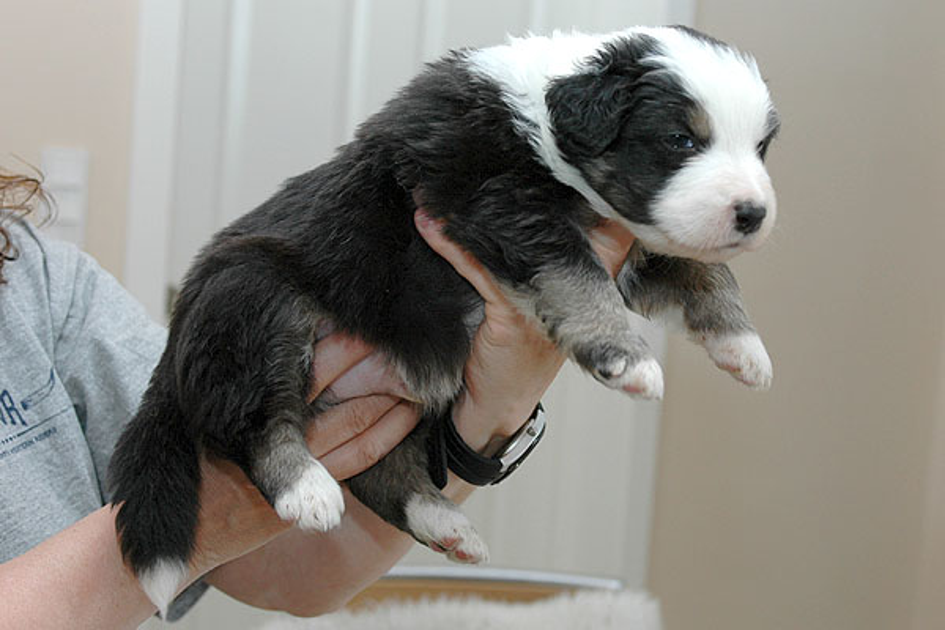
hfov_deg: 37.9
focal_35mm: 52
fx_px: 1378
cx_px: 472
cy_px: 315
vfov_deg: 25.8
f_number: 5
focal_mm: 35
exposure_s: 1/60
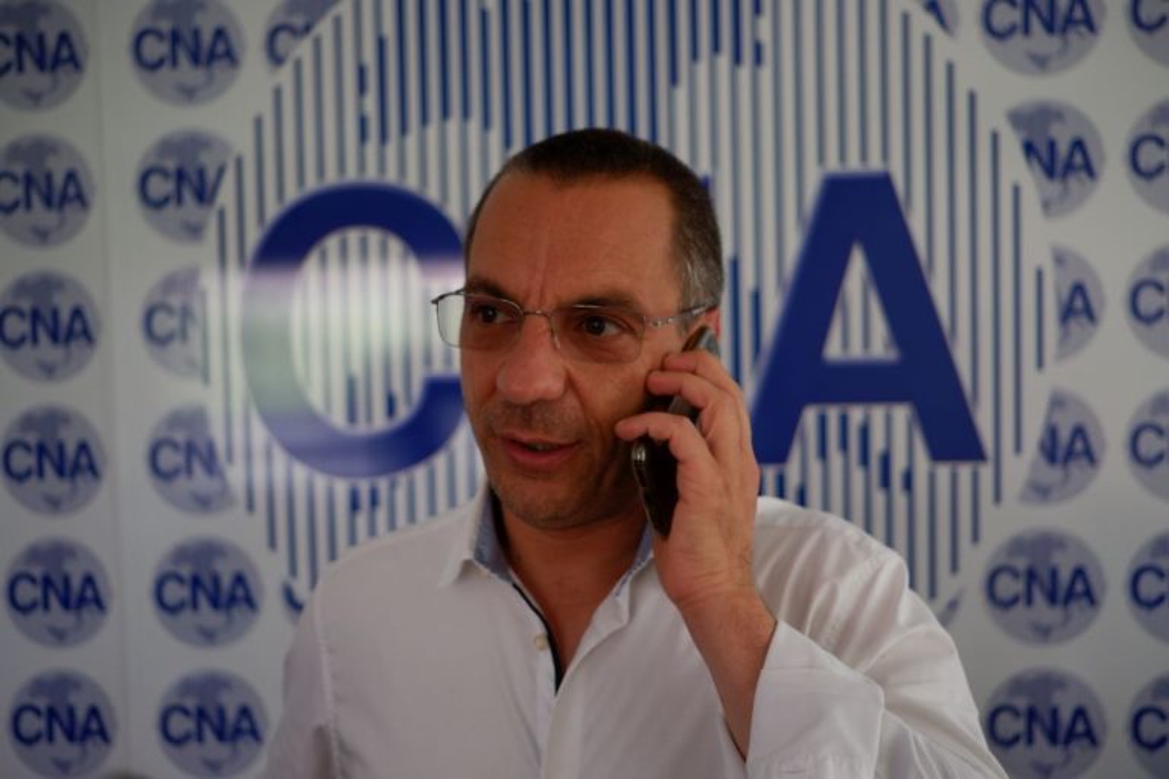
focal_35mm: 35
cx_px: 584
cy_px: 390
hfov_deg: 54.4
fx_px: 1136
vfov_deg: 37.9
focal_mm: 23
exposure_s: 1/125
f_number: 2
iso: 400
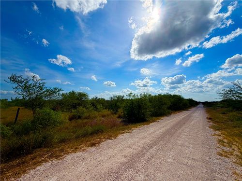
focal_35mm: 14
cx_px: 121
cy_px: 90
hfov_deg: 102.1
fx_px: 98
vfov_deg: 85.7
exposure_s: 1/2410
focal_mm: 2.22
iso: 20
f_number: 2.2
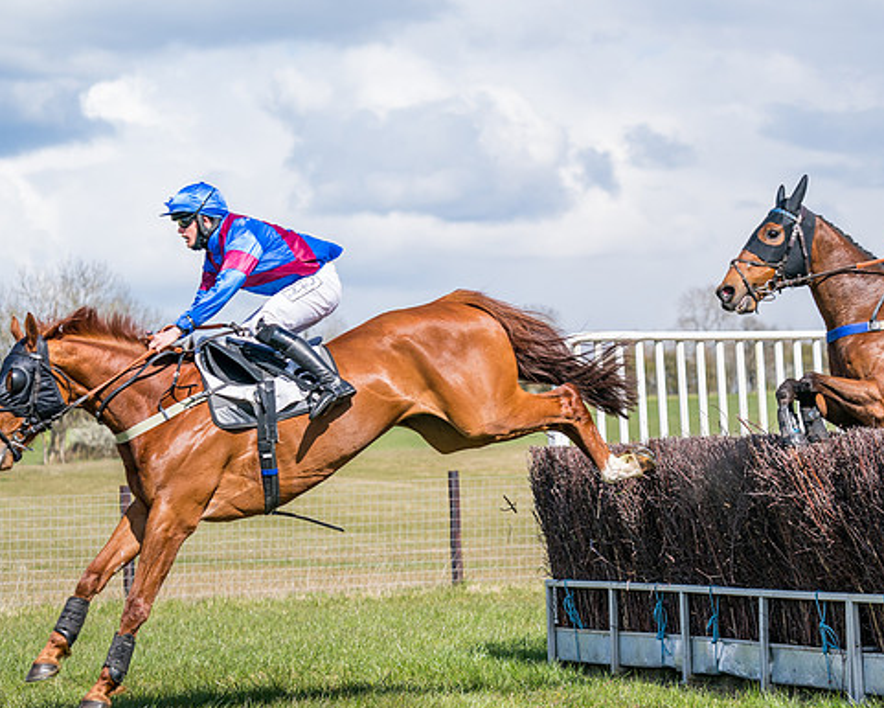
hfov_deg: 14.2
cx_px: 606
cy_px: 369
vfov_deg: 11.4
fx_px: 3533
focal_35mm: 135
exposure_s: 1/1600
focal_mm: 95
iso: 200
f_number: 4
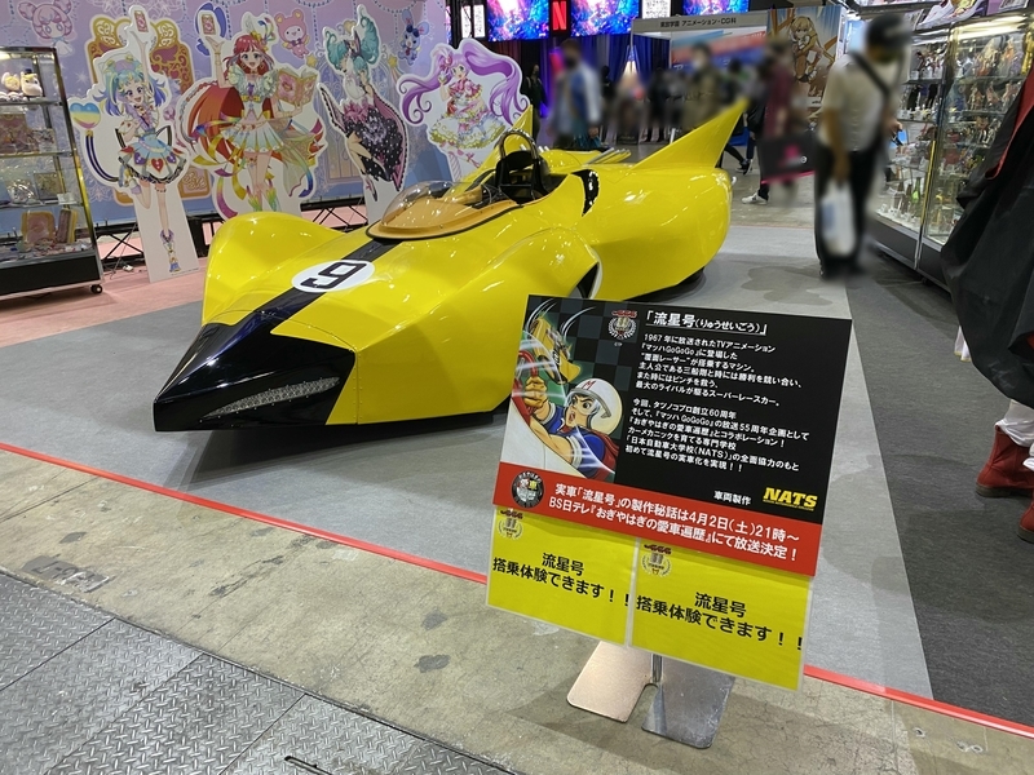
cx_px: 517
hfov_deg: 67.3
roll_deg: +0.6
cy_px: 388
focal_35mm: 26
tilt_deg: -20.0
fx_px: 777
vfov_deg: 53.1
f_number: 1.8
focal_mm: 4.25
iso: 100
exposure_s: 1/50
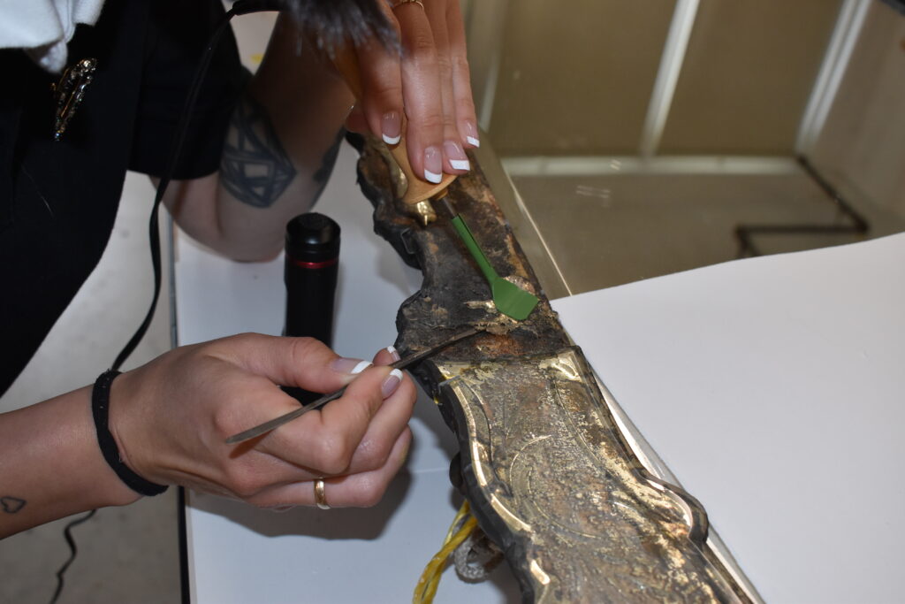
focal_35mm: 38
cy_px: 302
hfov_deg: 51.3
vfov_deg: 35.5
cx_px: 452
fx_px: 943
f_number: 5.6
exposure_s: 1/125
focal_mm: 25
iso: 800
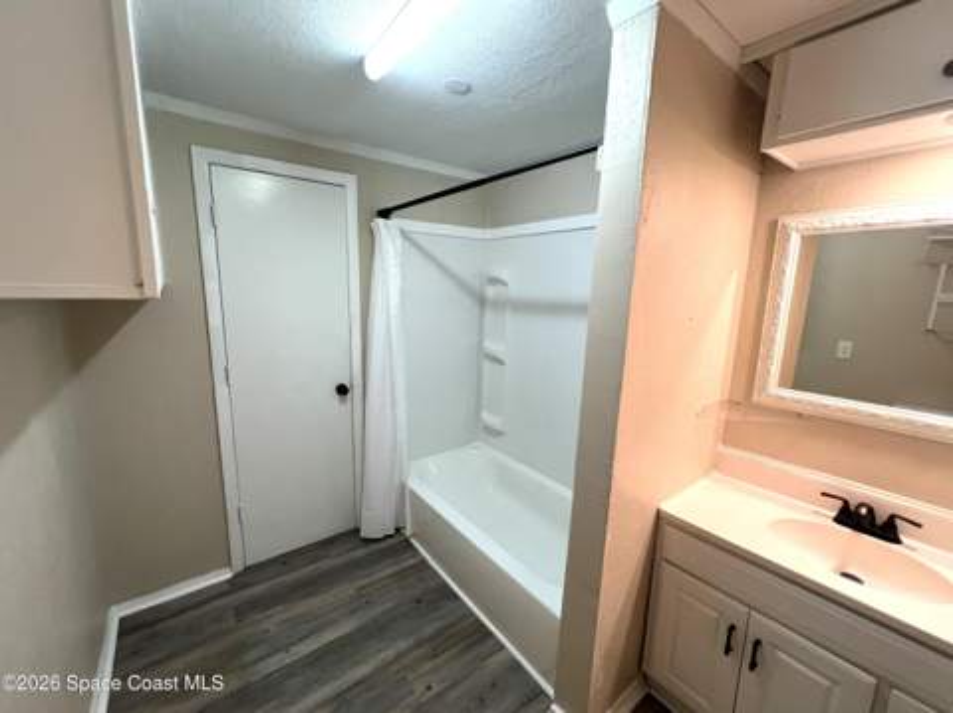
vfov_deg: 89.8
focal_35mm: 13
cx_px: 476
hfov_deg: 106.2
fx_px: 358
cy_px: 356
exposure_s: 1/120
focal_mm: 1.57
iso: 250
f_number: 1.8
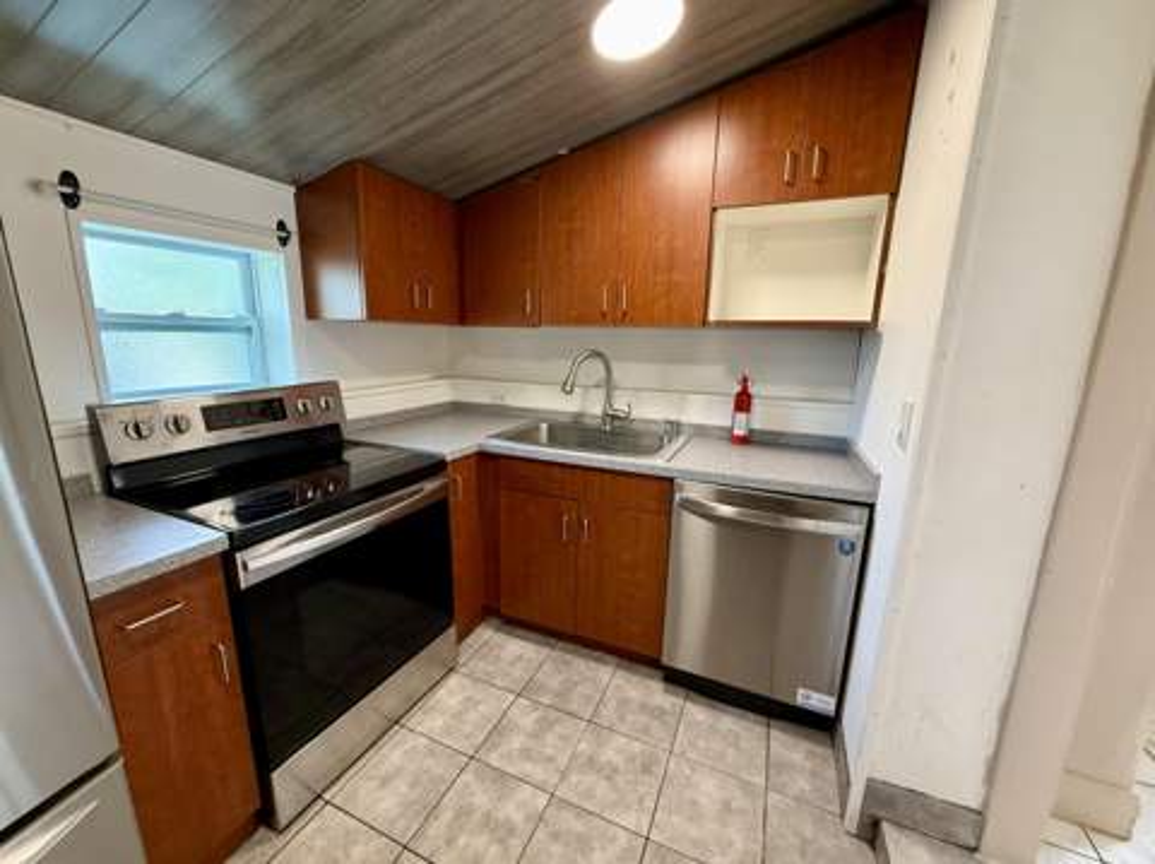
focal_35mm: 14
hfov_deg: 102.1
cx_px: 578
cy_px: 432
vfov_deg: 85.6
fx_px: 467
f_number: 2.2
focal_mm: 2.22
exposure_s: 1/60
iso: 400
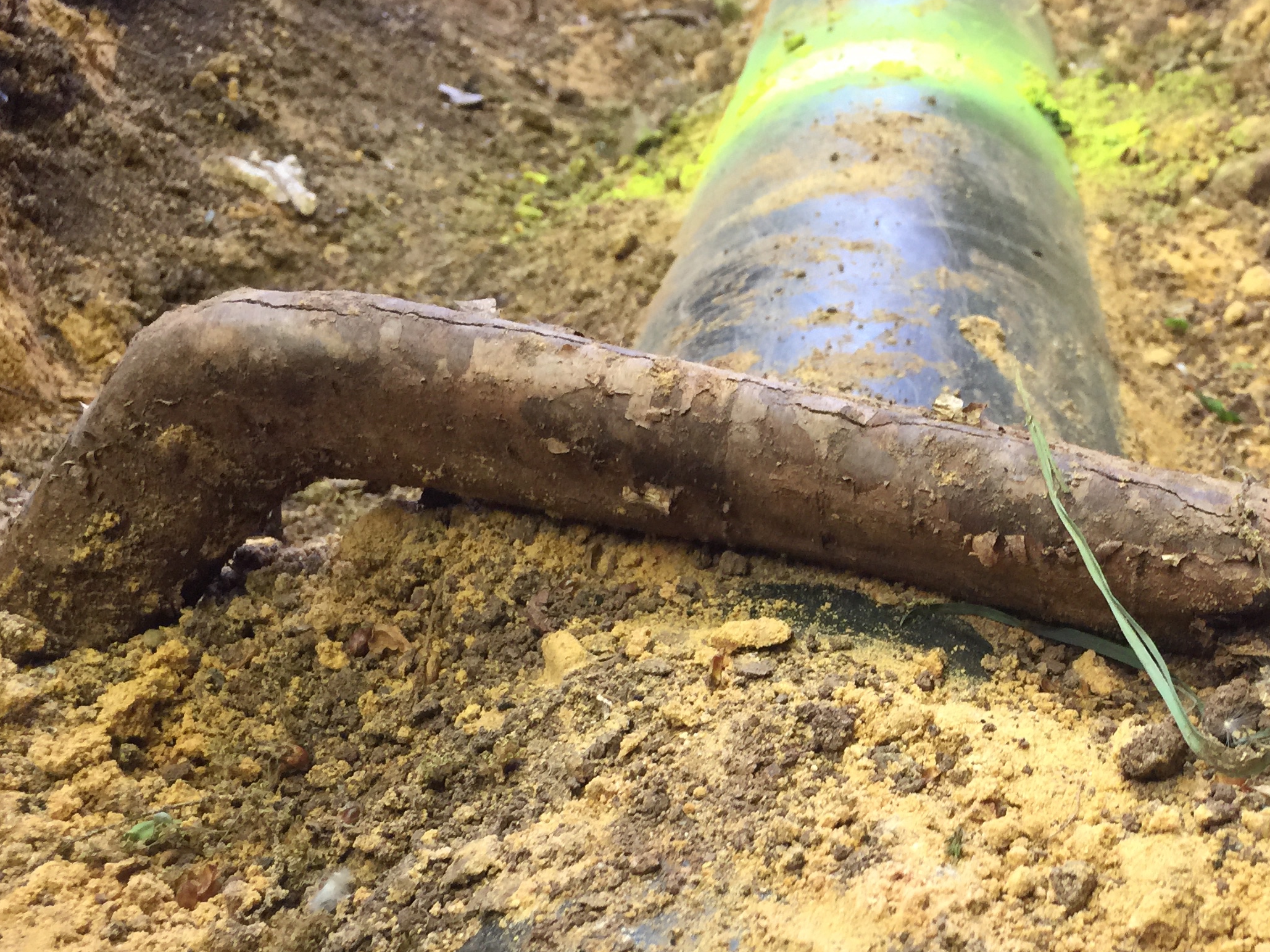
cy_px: 723
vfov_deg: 30.9
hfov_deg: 39.8
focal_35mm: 46
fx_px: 1687
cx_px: 993
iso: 50
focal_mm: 4.15
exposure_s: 1/17
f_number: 2.2
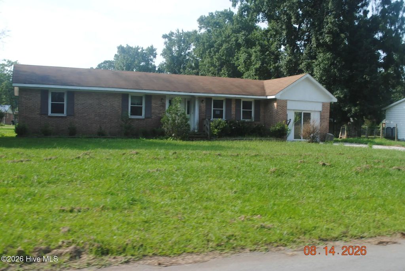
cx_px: 202
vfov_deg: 34.3
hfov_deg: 49.5
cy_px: 136
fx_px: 439
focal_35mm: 39
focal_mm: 26
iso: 100
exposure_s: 1/160
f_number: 6.3
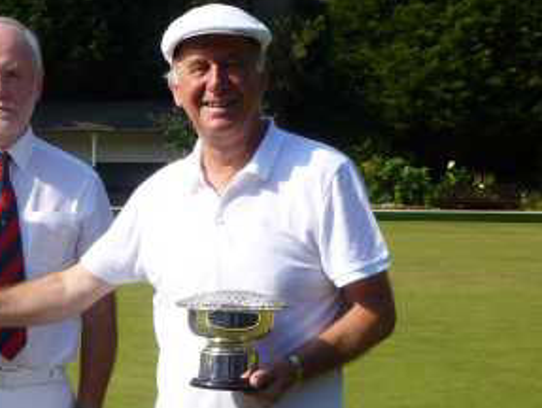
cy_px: 455
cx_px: -7
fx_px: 1270
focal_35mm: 81
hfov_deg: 23.1
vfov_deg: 17.6
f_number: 3.5
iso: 100
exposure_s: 1/800
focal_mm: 5.7
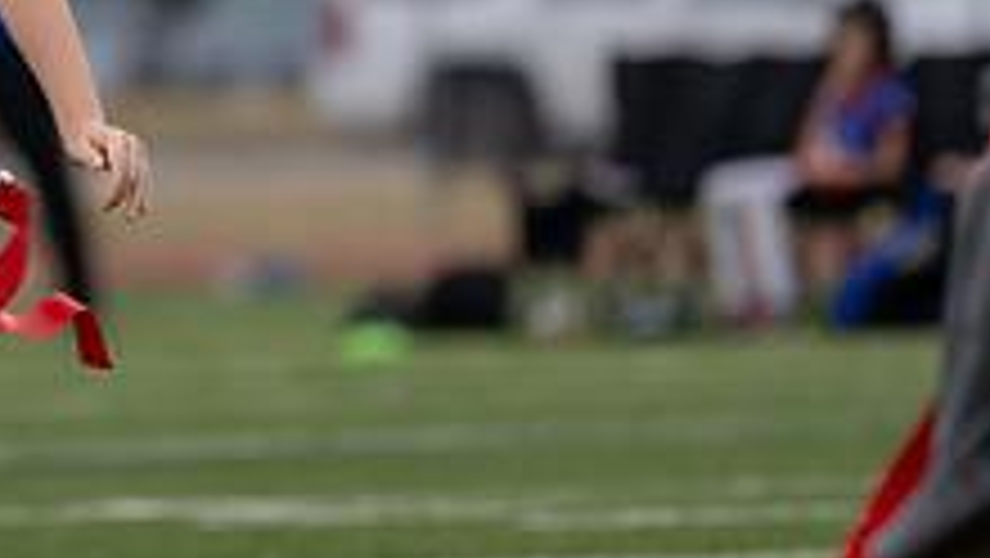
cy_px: -31
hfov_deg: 2.6
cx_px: -260
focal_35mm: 836
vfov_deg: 1.5
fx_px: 21956
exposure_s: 1/1000
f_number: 2.8
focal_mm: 200
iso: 500
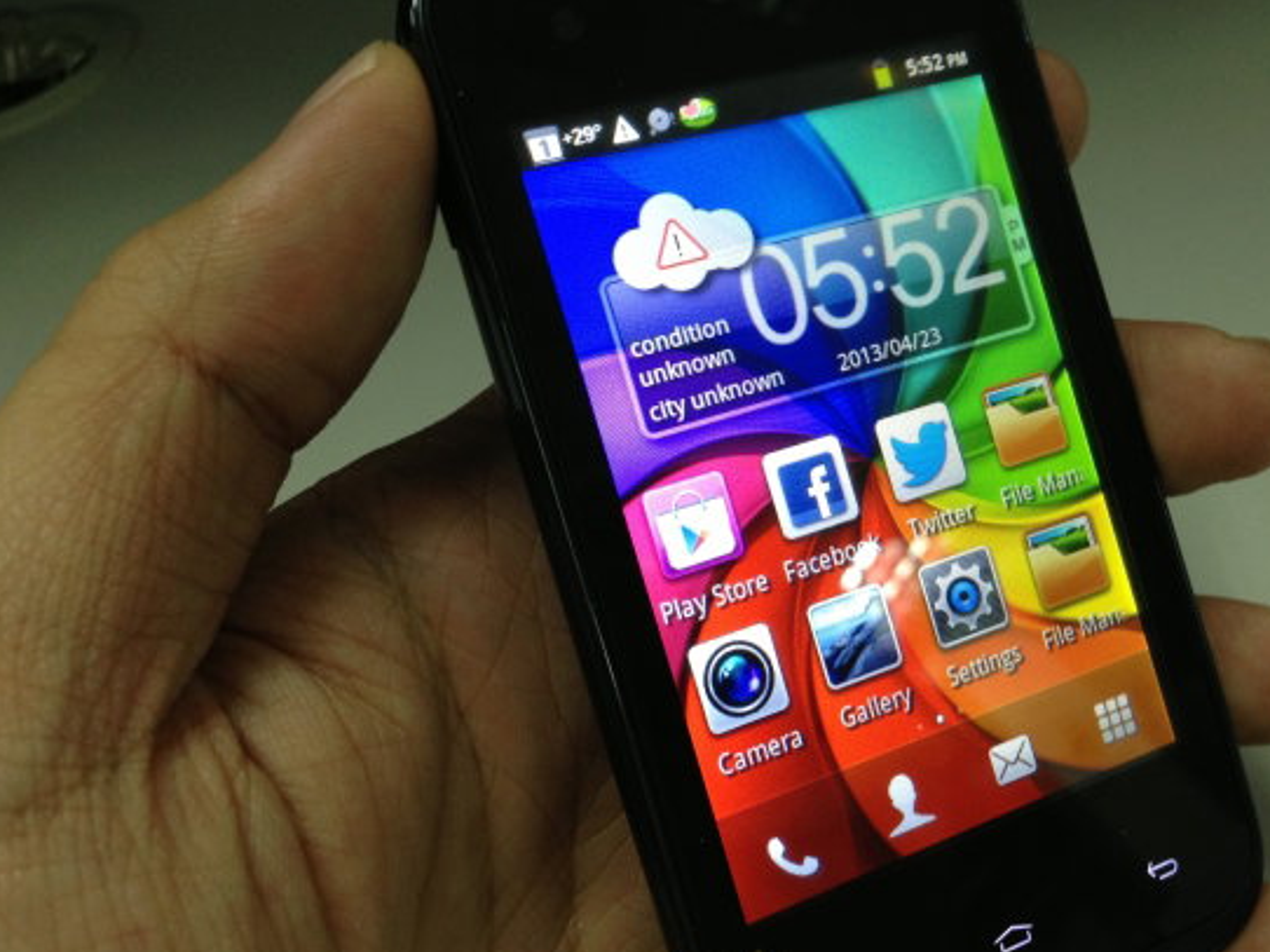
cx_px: 701
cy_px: 481
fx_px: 1430
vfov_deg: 36.8
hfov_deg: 47.8
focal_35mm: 39
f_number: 2.4
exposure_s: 1/20
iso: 100
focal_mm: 4.13
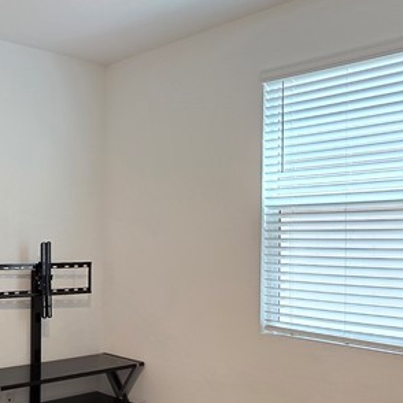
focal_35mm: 40
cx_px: 16
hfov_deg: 38.1
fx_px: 527
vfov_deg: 41.6
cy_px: 244
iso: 160
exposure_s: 1/60
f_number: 1.9
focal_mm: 2.2
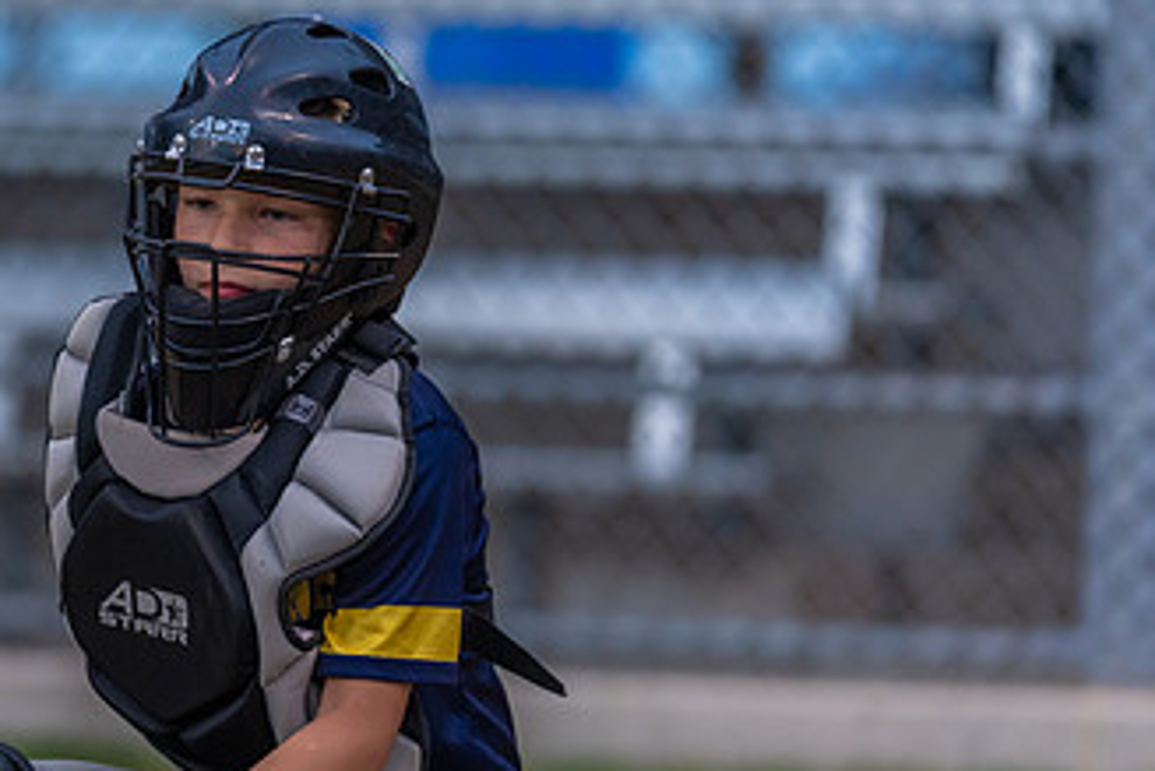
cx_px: 204
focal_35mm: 325
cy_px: 502
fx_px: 10431
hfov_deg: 6.3
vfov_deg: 4.2
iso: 1250
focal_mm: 184
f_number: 2.8
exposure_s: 1/1000
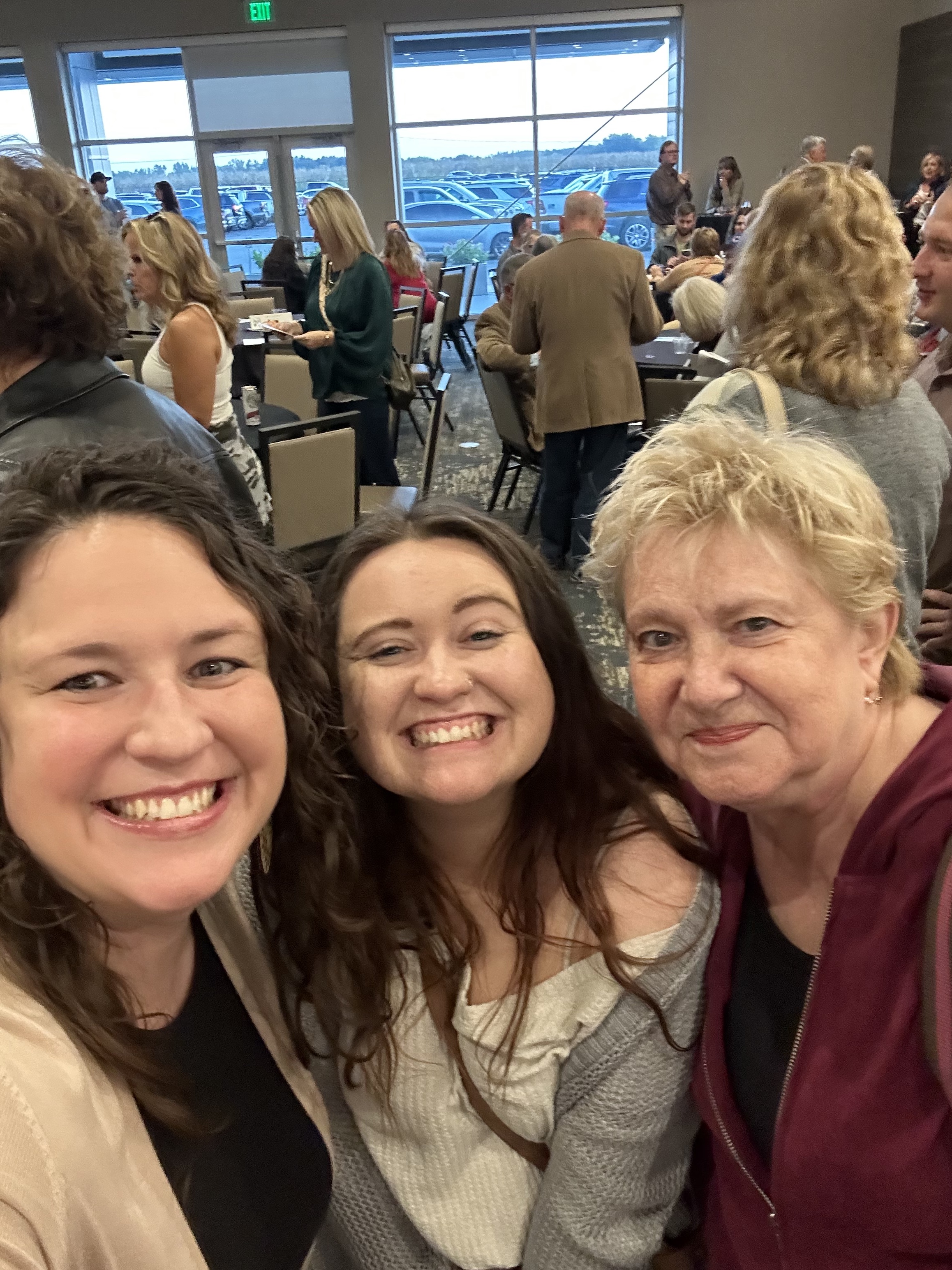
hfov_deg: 46.8
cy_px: 635
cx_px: 476
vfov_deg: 60.0
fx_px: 1100
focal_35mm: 30
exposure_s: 1/60
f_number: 1.9
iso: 250
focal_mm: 2.69
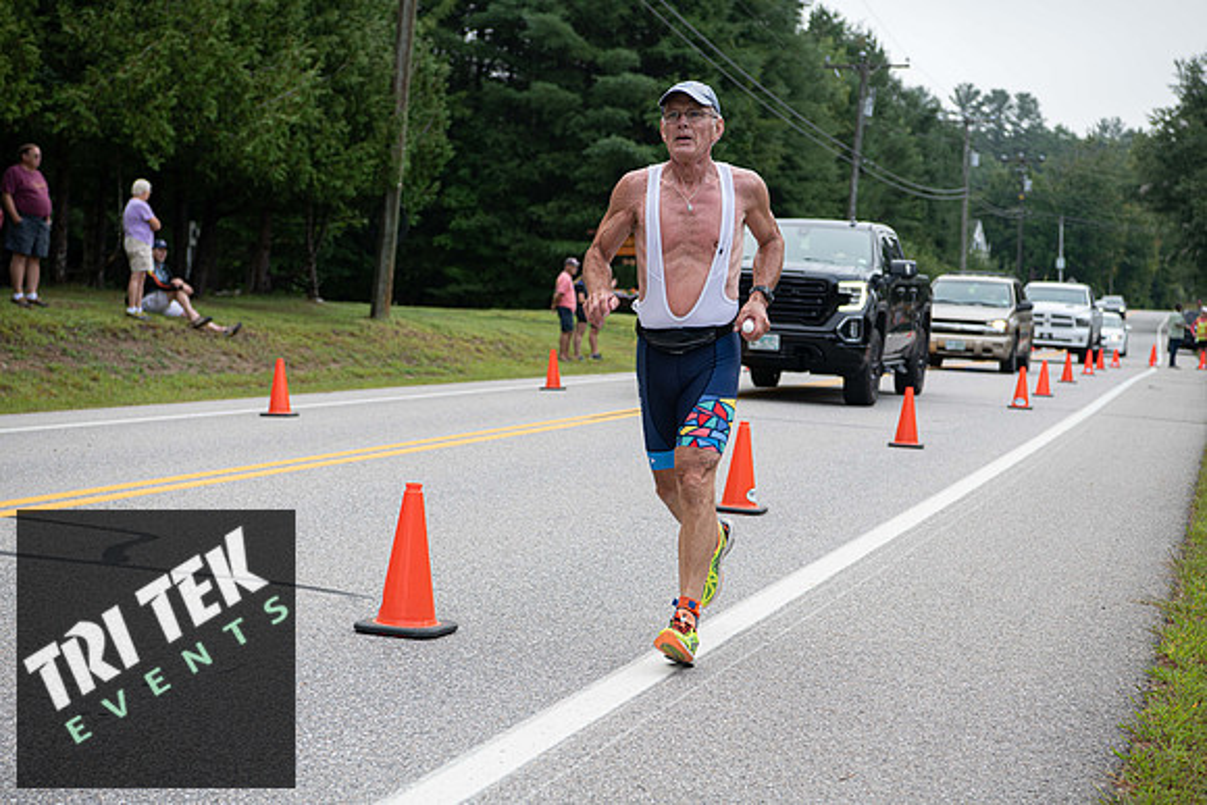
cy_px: 402
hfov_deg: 28.8
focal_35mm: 70
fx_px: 2347
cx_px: 604
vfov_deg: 19.5
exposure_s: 1/250
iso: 200
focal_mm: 70
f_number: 5
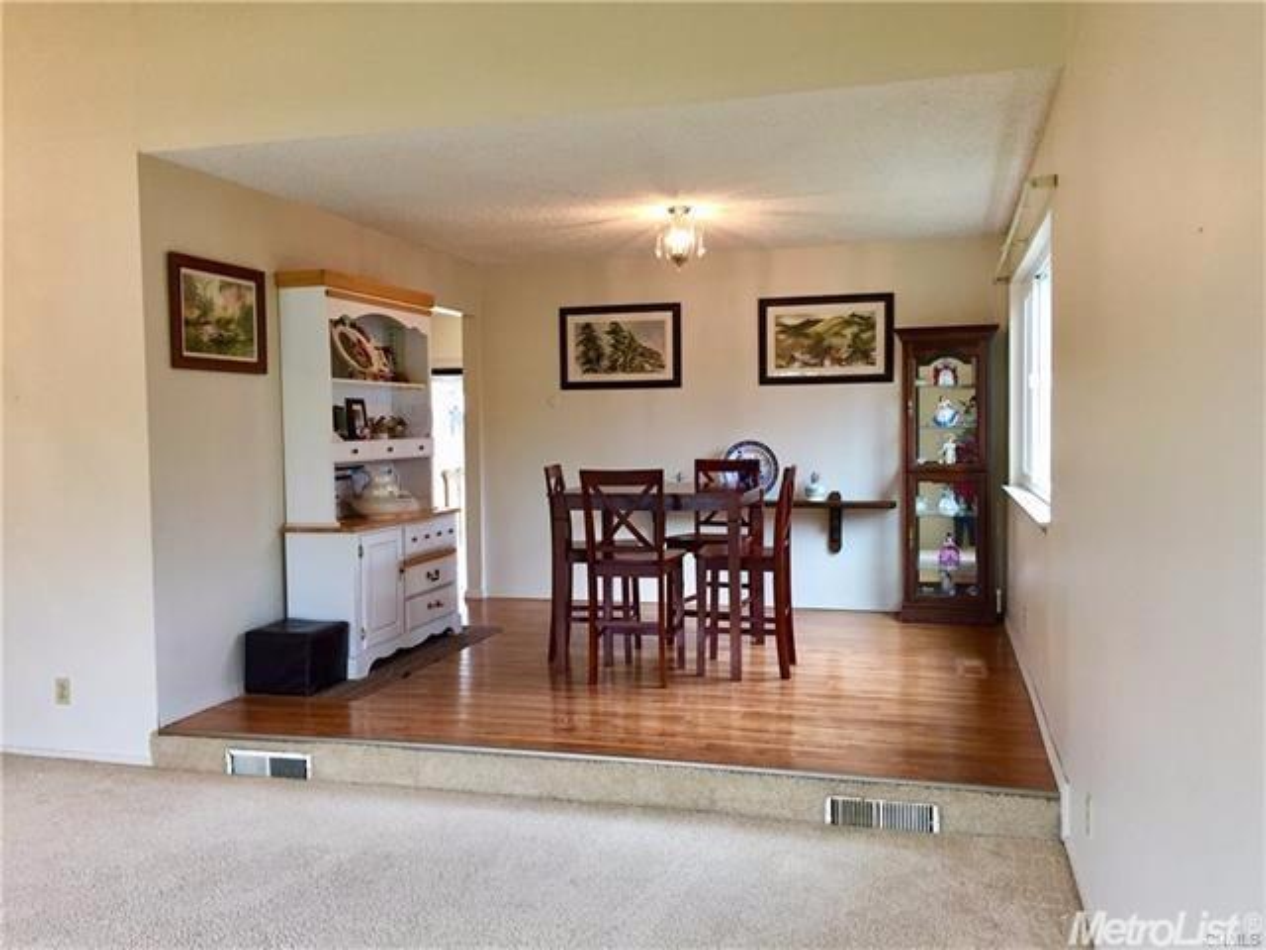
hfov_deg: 61.7
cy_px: 475
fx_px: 1061
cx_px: 633
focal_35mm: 29
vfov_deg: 48.2
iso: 100
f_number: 2.2
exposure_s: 1/30
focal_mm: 4.15
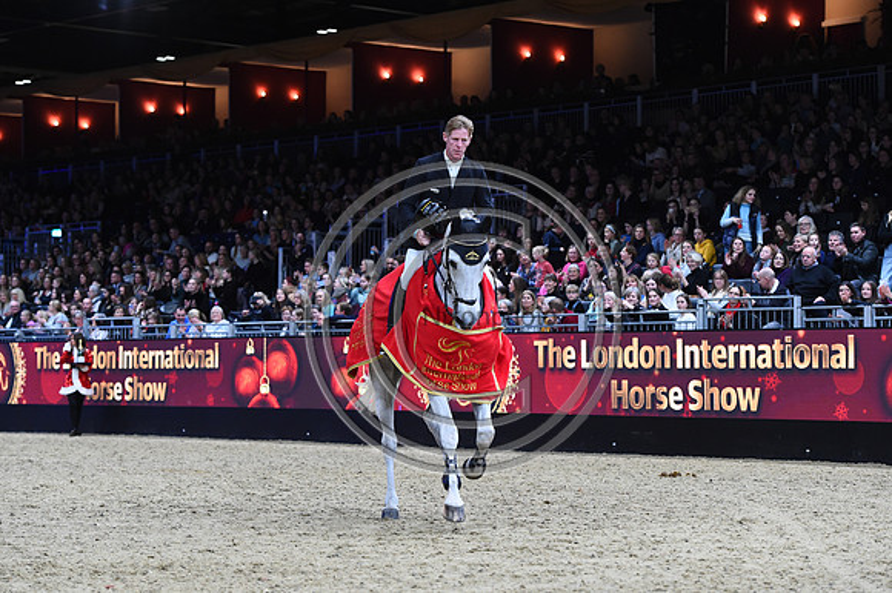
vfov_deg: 13.7
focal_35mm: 100
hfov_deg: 20.4
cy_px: 296
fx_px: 2476
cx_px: 446
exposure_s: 1/640
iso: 5000
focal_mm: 100
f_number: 5
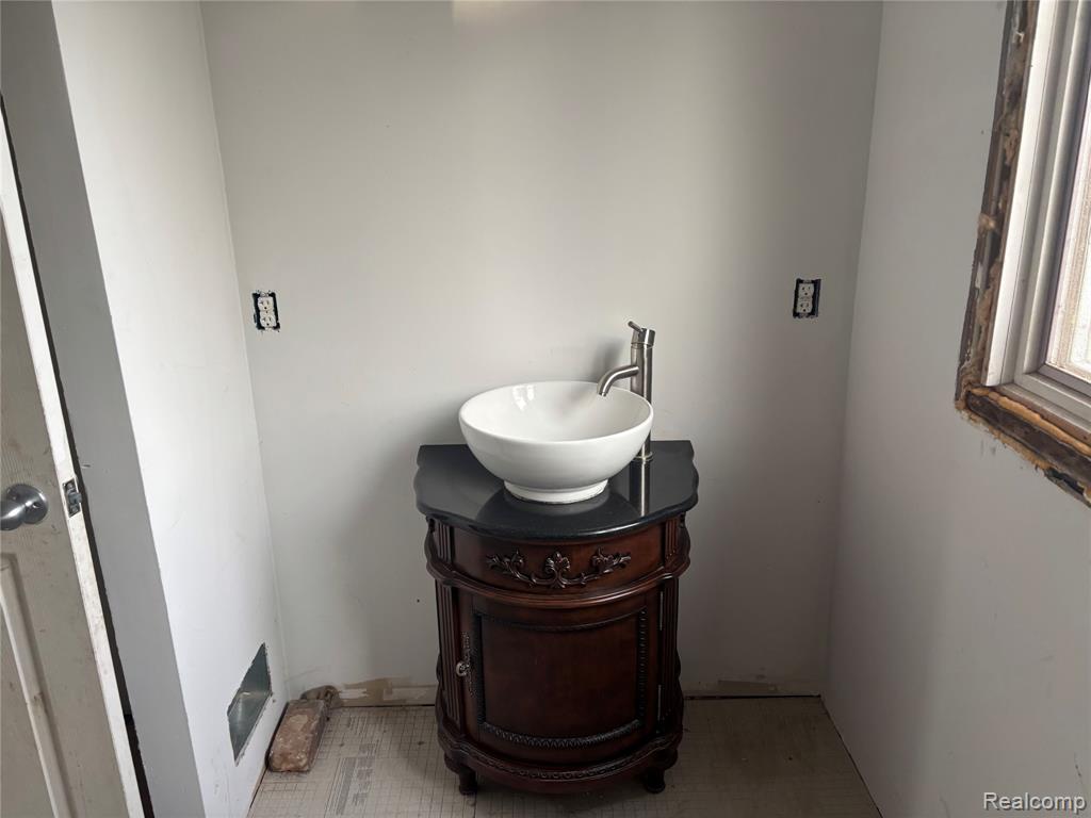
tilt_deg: -18.0
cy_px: 409
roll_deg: +1.8
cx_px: 546
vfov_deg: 53.1
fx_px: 819
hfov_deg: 67.3
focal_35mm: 26
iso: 125
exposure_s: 1/121
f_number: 1.6
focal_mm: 5.96
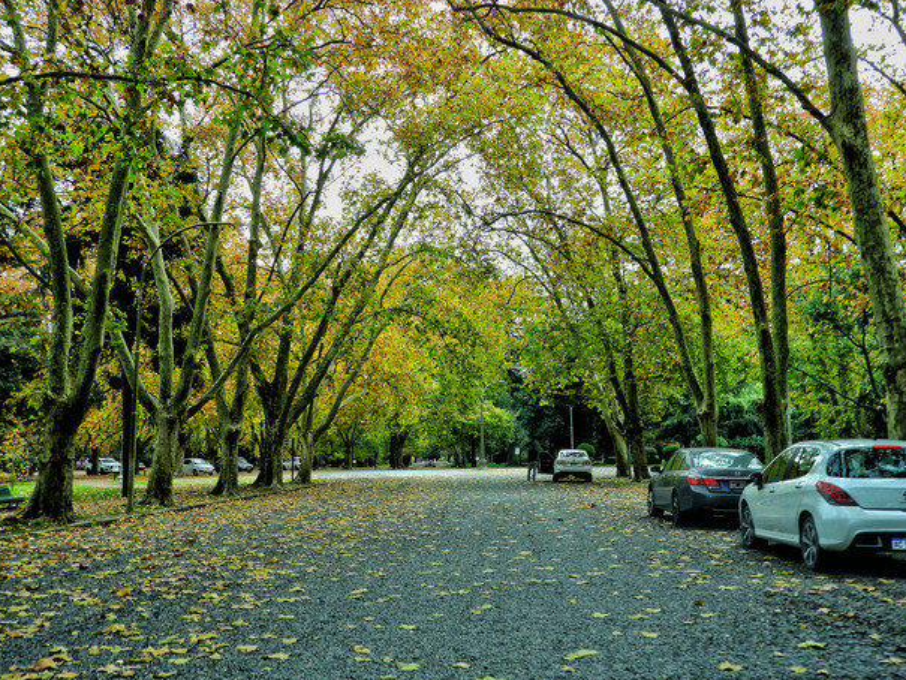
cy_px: 341
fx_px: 969
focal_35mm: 37
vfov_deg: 38.7
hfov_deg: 50.1
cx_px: 466
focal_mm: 6.3
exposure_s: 1/50
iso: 100
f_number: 3.8
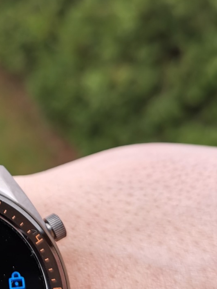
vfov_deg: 31.7
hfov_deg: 22.5
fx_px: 510
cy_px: 128
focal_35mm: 61
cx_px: -27
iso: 50
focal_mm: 5.56
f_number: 1.6
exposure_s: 1/203
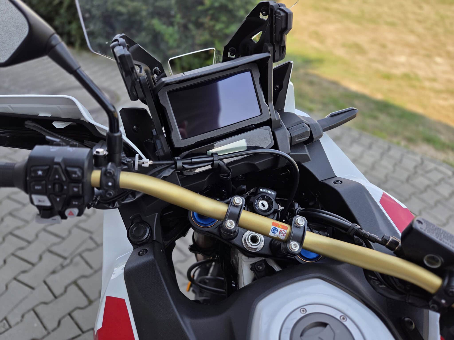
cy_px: 170
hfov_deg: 73.9
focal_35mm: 23
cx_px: 227
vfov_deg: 58.9
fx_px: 302
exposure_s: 1/1307
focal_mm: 5.4
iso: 80
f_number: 1.8
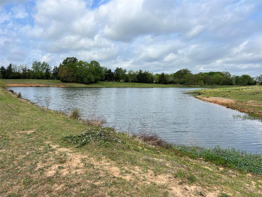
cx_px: 131
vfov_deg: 53.1
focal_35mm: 26
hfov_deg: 67.3
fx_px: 197
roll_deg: -0.2
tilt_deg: -4.8
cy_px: 98
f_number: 1.5
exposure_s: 1/4274
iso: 50
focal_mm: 5.7
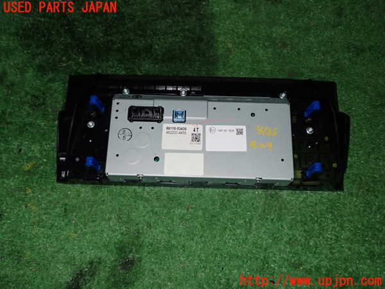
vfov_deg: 39.7
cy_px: 144
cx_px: 192
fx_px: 400
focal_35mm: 36
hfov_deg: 51.4
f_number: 7.1
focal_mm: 6.37
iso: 250
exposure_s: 1/40
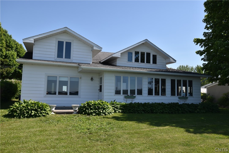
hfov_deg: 61.9
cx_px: 114
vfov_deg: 43.7
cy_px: 76
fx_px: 191
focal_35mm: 30
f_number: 9
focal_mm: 20
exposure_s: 1/200
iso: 100
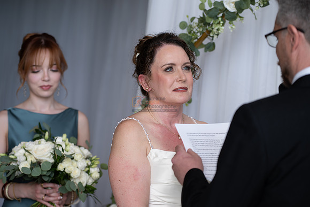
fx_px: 904
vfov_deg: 13.0
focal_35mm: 105
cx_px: 155
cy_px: 104
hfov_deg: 19.5
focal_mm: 105
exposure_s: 1/160
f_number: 4
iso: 125
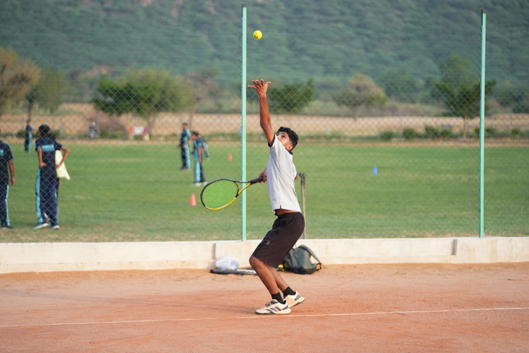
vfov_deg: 11.1
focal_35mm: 124
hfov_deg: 16.5
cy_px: 176
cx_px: 264
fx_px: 1822
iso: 800
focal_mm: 124
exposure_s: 1/2000
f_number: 2.8
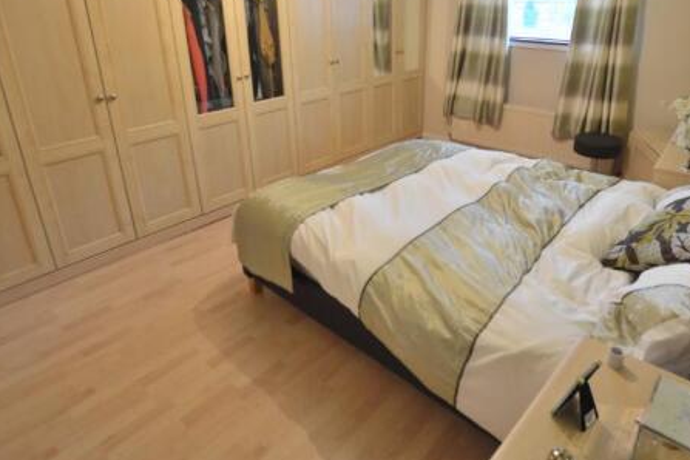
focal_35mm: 22
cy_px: 166
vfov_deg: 56.4
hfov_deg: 78.2
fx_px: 422
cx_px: 391
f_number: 3.5
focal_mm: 10
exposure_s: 1/30
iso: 900
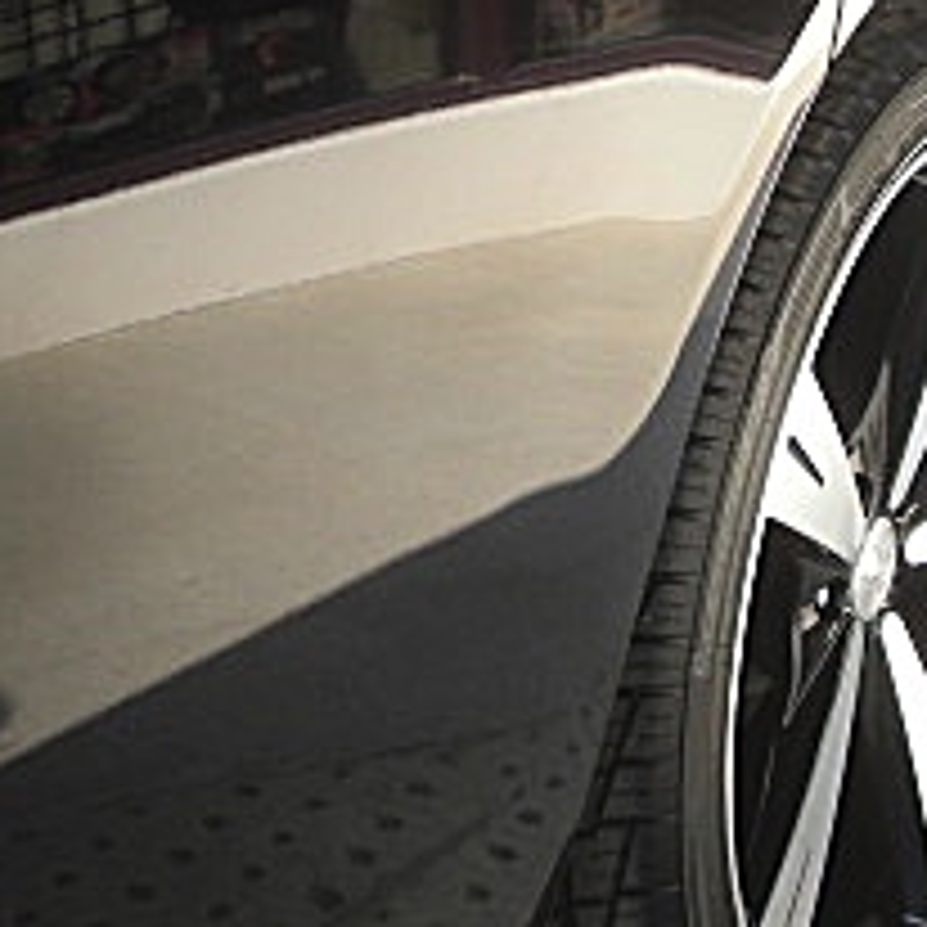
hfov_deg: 17.6
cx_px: 387
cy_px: 243
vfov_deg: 17.5
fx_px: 2999
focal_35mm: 99
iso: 50
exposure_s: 1/160
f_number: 2.8
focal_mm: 6.3
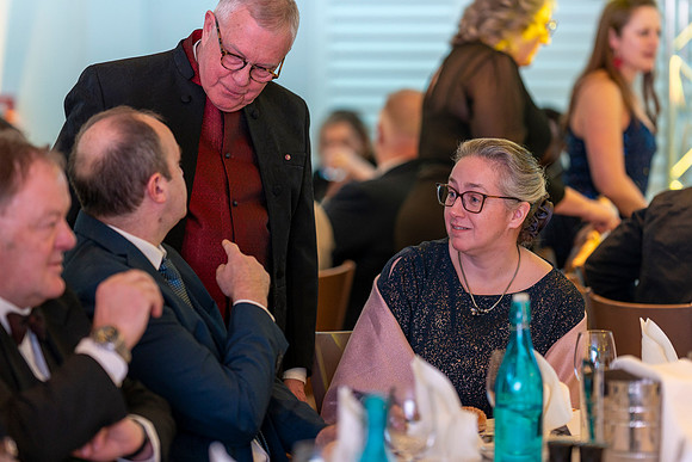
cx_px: 346
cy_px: 231
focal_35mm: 127
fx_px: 2442
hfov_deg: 16.1
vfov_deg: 10.8
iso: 500
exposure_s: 1/160
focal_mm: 85
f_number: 1.4
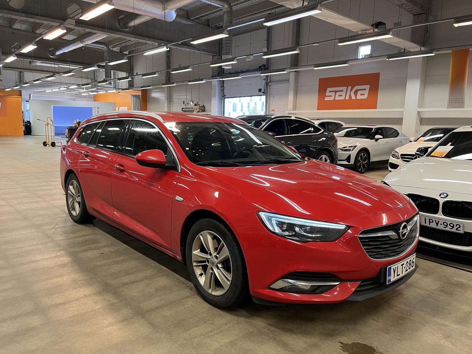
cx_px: 236
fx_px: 355
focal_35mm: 26
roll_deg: -1.2
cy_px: 177
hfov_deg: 67.3
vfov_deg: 53.1
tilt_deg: -9.4
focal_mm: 5.1
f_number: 1.6
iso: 125
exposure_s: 1/50
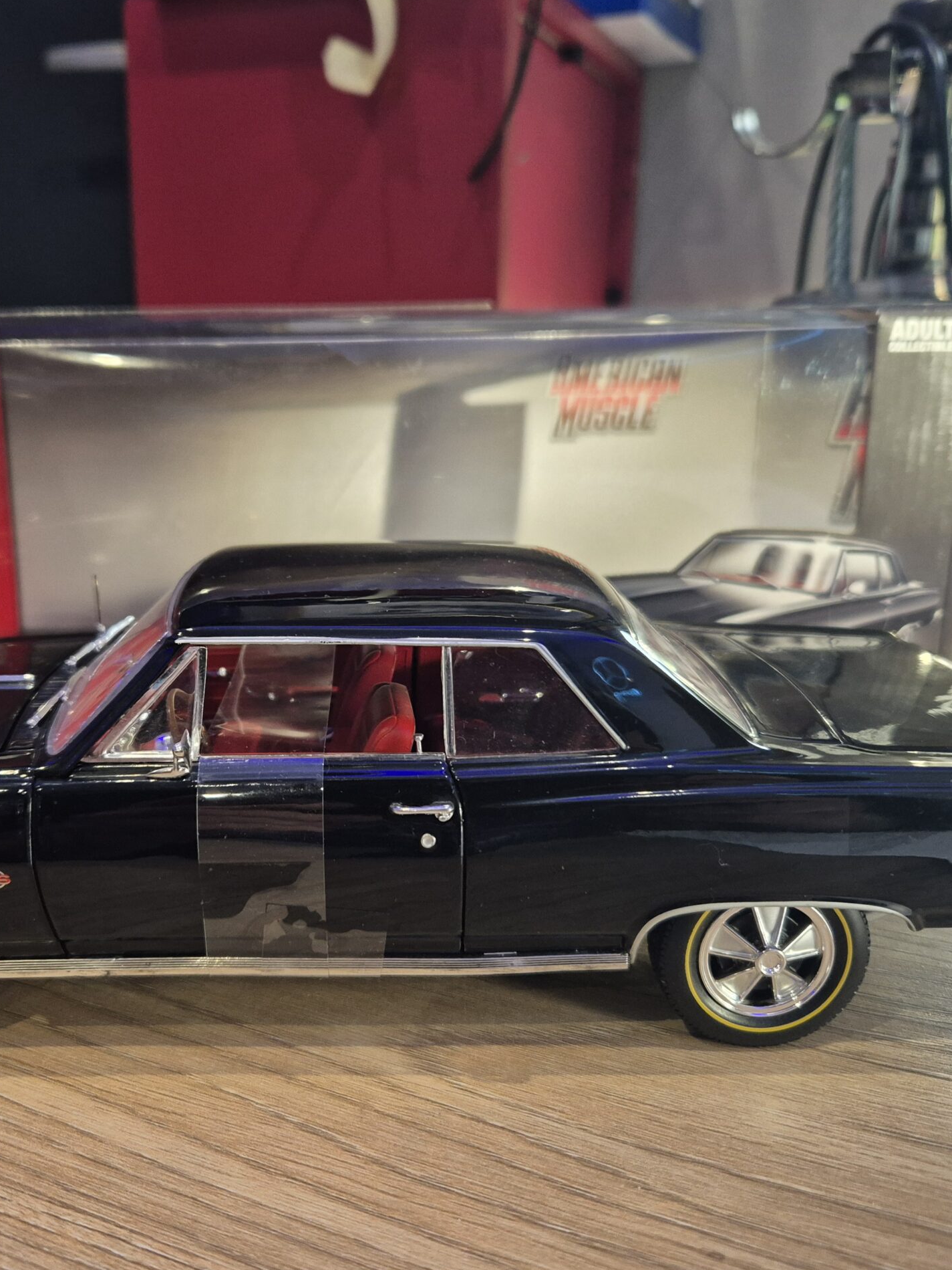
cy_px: 633
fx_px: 1136
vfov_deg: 58.3
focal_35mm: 31
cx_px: 355
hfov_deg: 45.1
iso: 640
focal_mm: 5.4
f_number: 1.8
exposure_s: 1/100
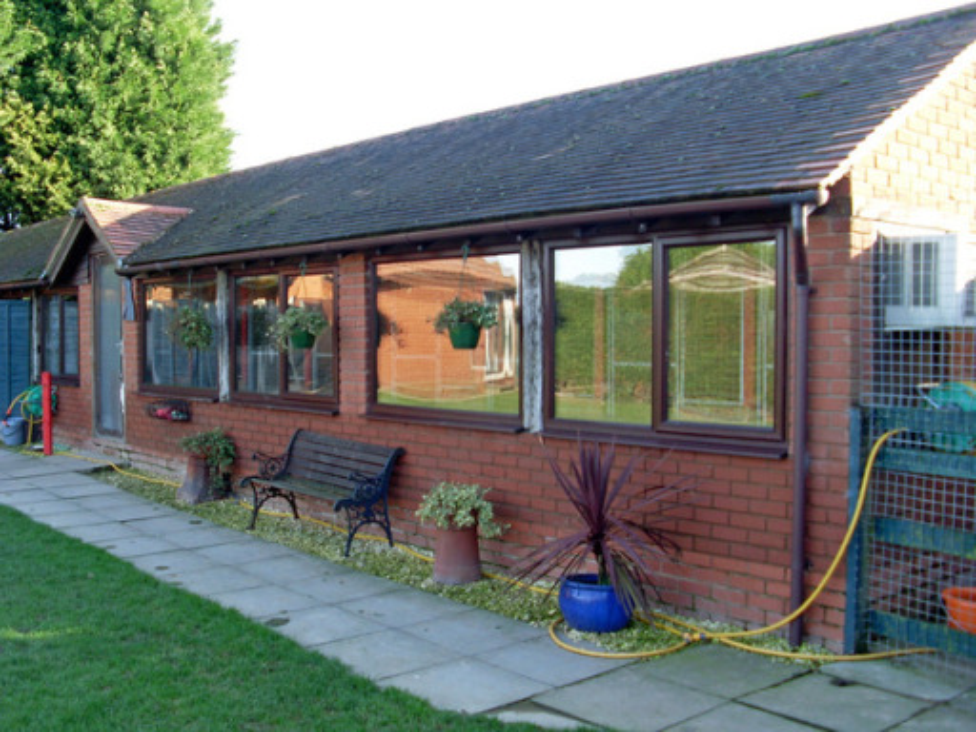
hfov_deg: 49.0
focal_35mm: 38
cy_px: 366
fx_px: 1071
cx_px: 488
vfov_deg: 37.7
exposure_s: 1/125
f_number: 3
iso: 80
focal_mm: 6.3
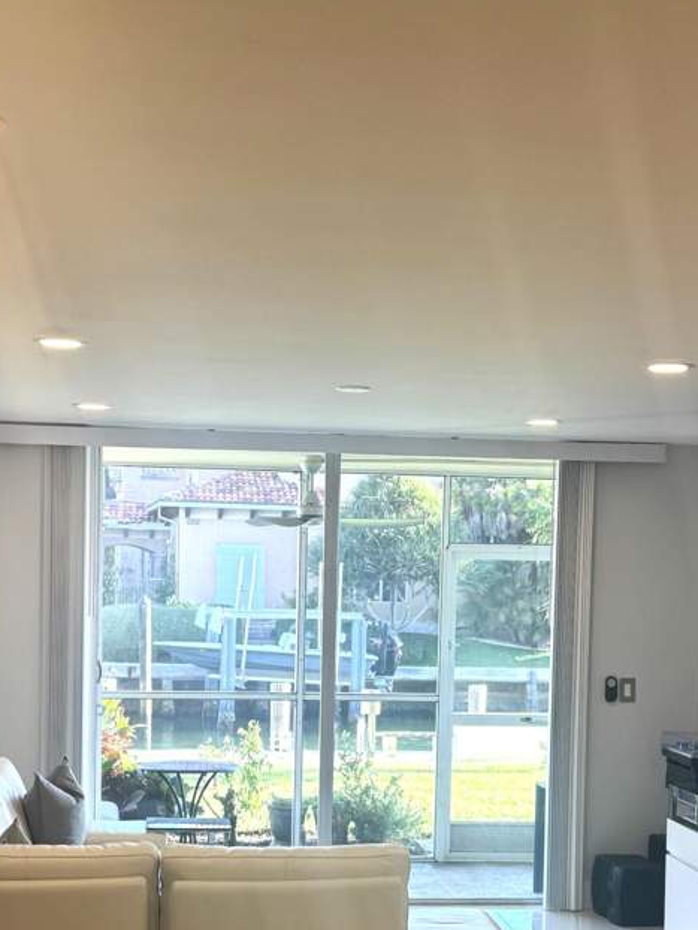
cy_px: 664
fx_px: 1612
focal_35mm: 60
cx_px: 344
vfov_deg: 31.7
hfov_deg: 24.4
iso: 64
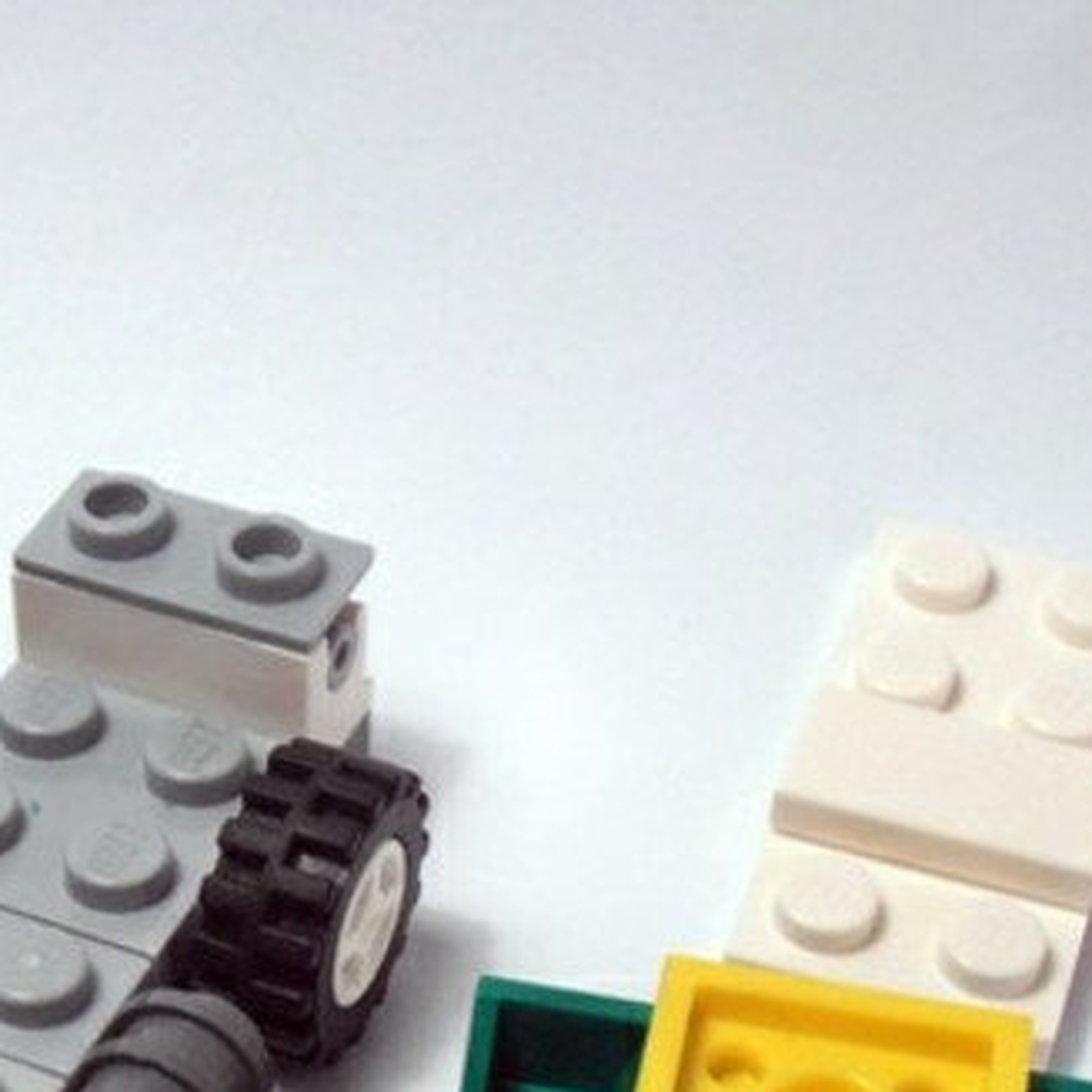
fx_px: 3212
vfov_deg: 18.9
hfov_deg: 19.1
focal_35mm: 90
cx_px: 237
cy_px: 1020
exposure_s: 1/80
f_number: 3.9
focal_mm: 6.61
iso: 80
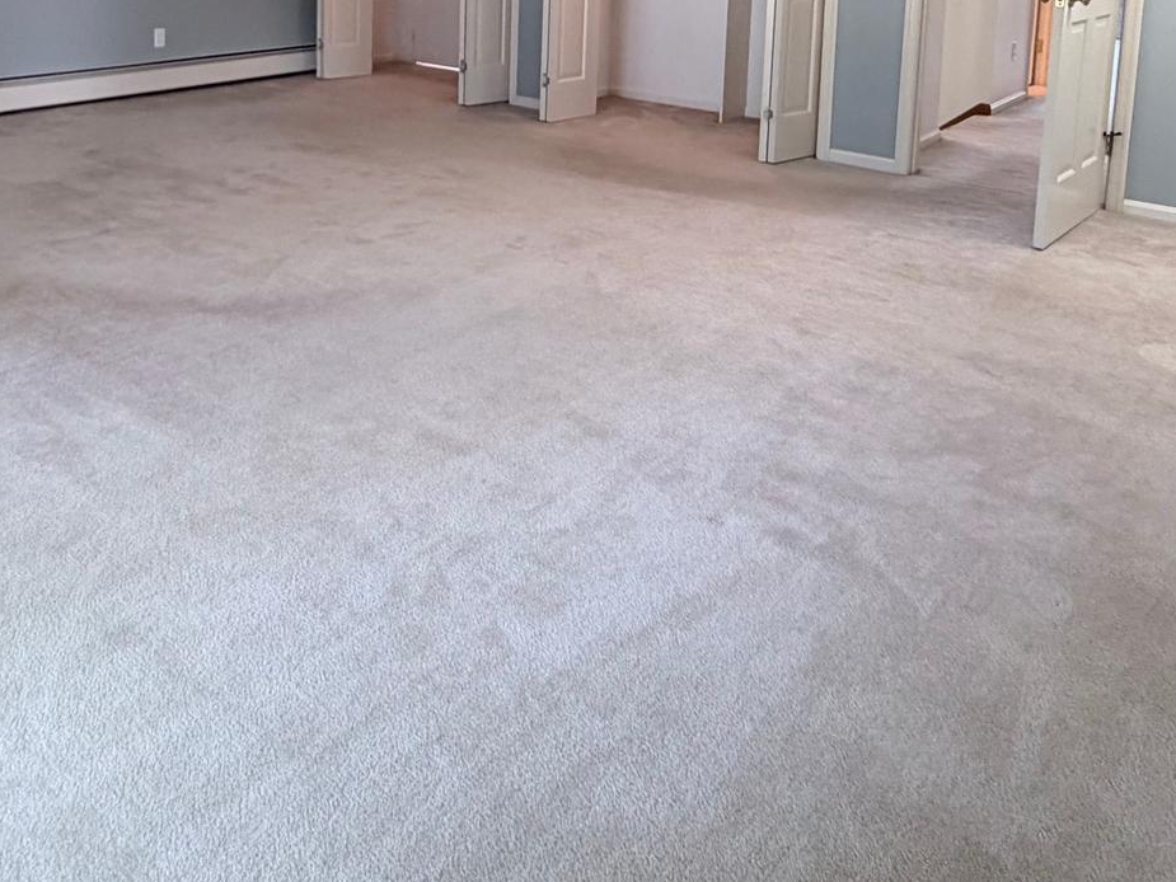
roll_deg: -1.4
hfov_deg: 57.6
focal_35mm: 31
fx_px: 1053
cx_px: 442
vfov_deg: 40.7
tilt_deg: -6.5
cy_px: 34
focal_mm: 2.22
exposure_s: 1/60
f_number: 2.2
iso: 320
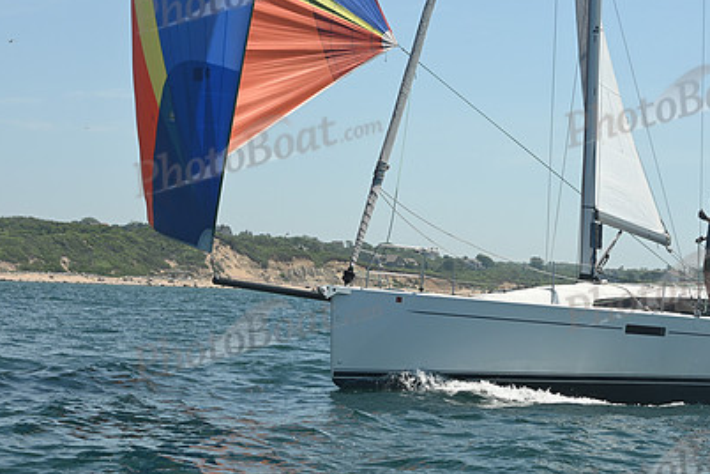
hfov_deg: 20.1
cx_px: 475
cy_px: 218
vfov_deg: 13.6
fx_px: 1992
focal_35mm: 101
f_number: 8
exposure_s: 1/1000
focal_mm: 70
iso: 320
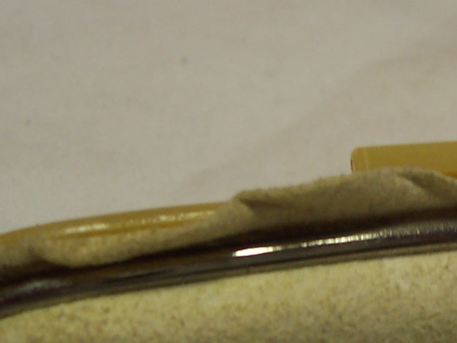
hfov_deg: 20.7
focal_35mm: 92
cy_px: 241
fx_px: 1215
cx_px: 436
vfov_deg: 16.0
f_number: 2.8
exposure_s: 1/90
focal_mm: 5.6
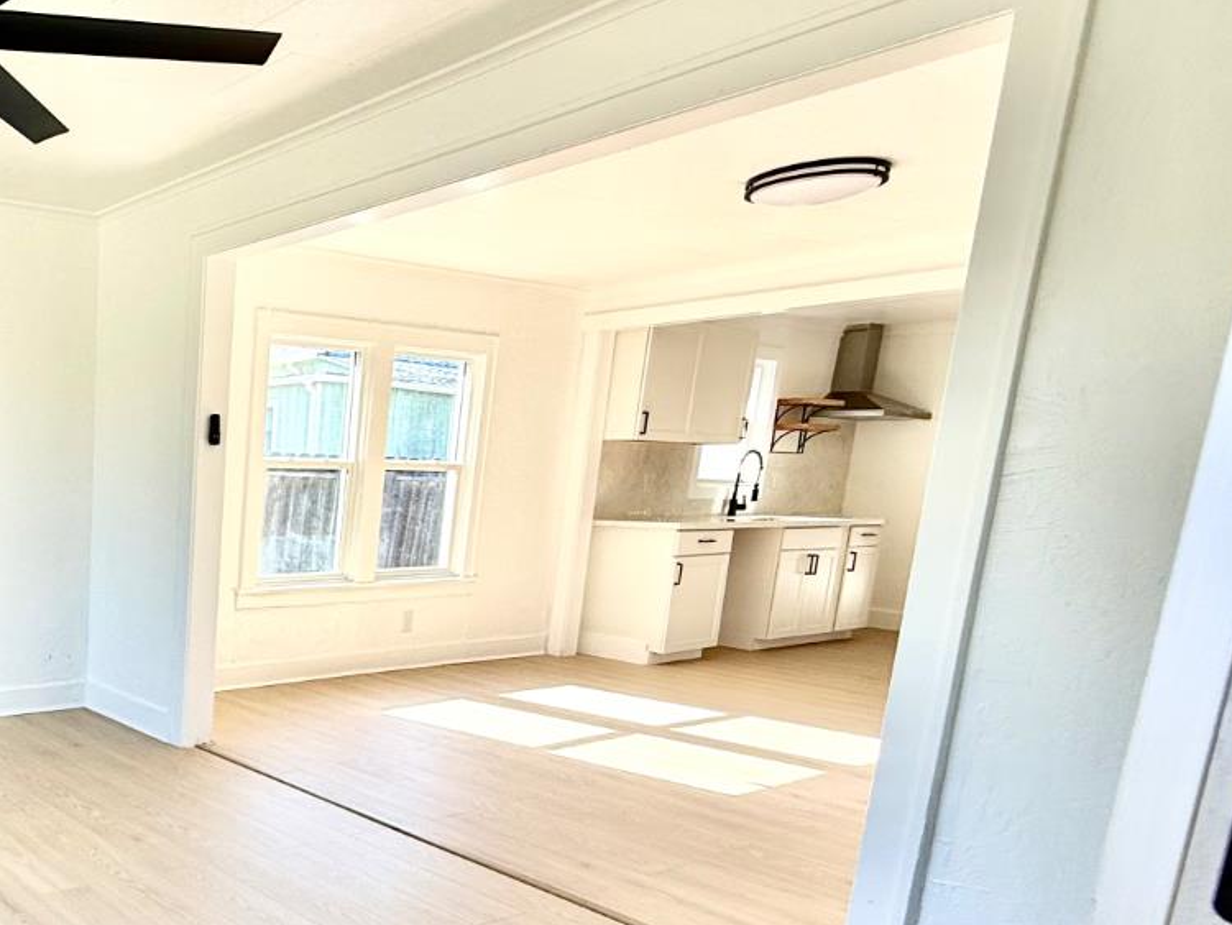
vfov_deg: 48.5
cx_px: 36
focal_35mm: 28
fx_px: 997
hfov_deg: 52.3
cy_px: 655
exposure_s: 1/169
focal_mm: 2.22
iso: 50
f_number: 2.2
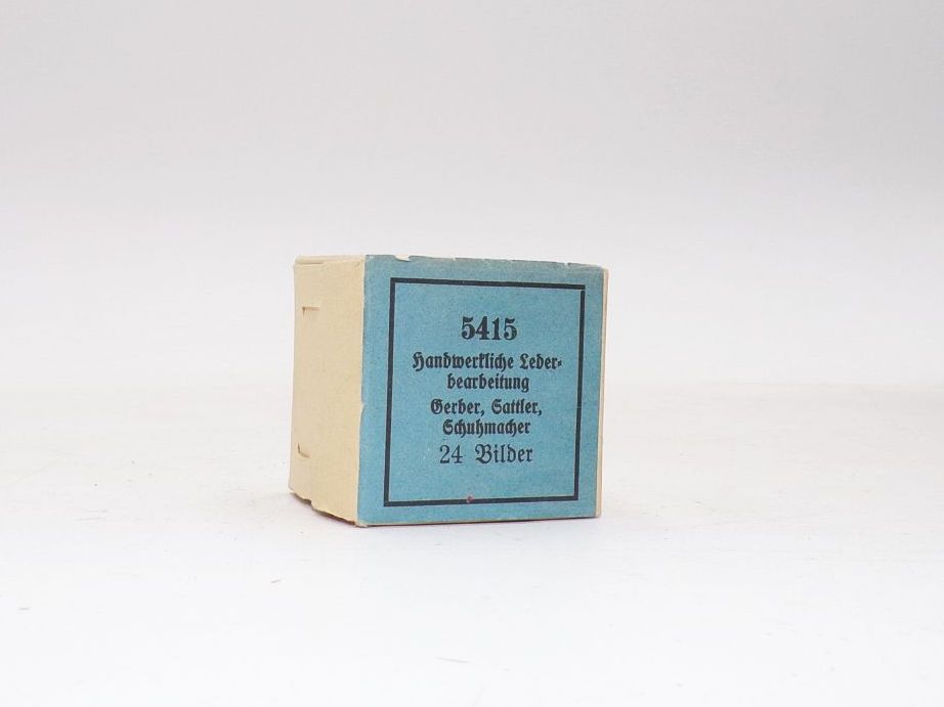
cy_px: 354
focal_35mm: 24
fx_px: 654
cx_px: 472
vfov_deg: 56.8
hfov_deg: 71.6
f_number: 4.4
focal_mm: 4.3
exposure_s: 1/50
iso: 80
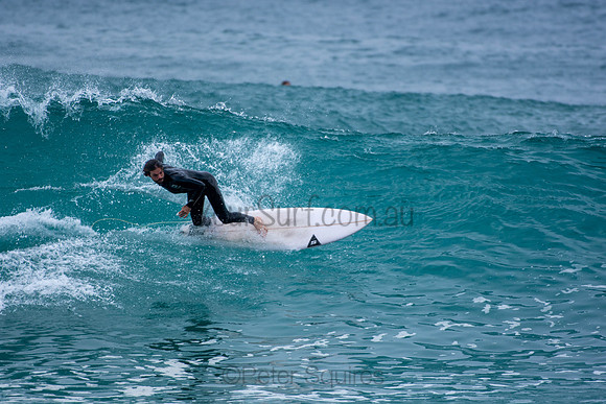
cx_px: 303
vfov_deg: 1.8
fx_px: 12627
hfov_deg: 2.7
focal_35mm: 750
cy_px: 202
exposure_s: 1/640
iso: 140
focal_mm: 500
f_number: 5.6
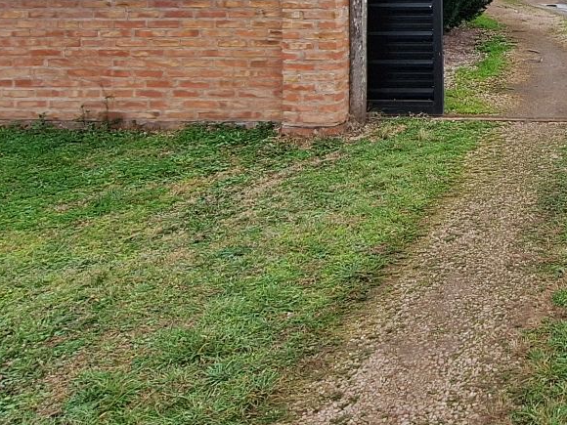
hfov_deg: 36.1
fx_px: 704
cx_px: 647
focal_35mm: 43
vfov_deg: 29.7
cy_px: -59
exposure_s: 1/986
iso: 40
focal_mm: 1.74
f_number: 2.2
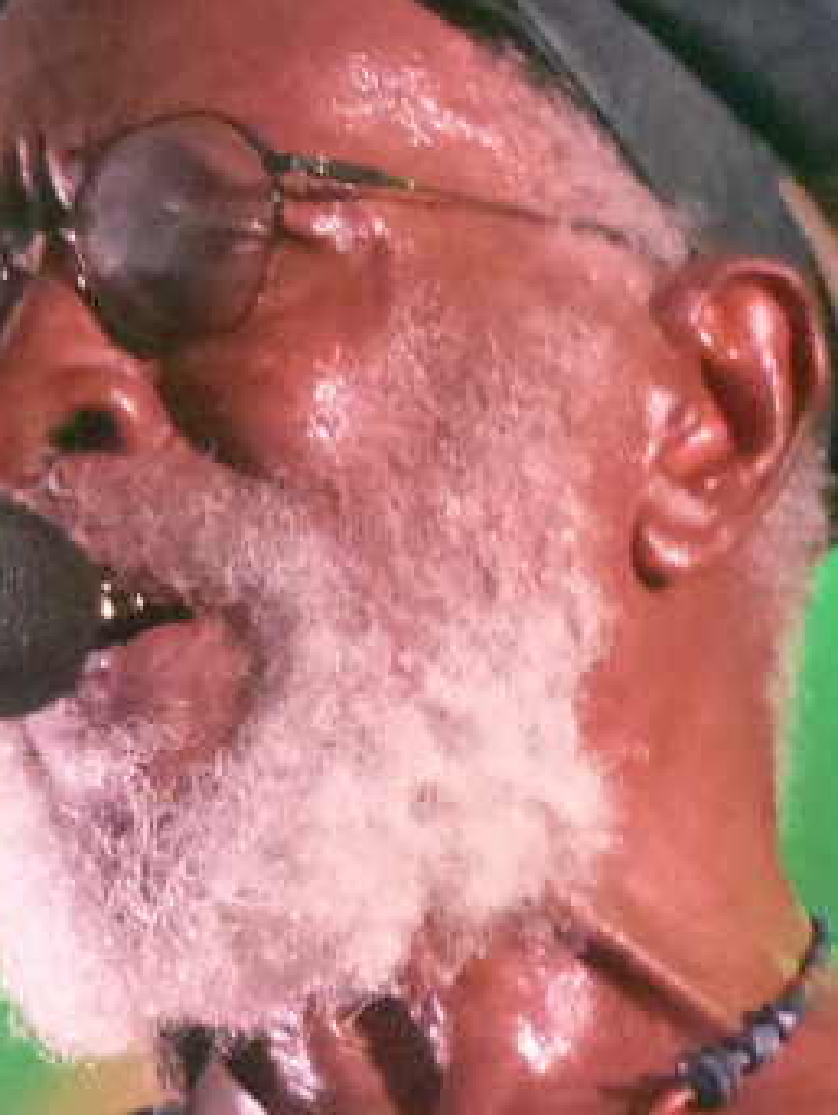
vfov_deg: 4.1
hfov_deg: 3.1
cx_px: 98
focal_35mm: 482
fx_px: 15539
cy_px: 867
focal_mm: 29.6
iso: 1600
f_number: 2.8
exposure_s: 1/125
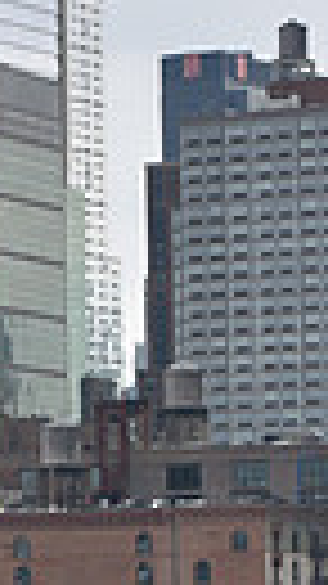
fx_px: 5078
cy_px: 673
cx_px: -876
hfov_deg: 3.6
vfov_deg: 6.5
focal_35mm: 328
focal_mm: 70
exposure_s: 1/1250
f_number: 6.3
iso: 320
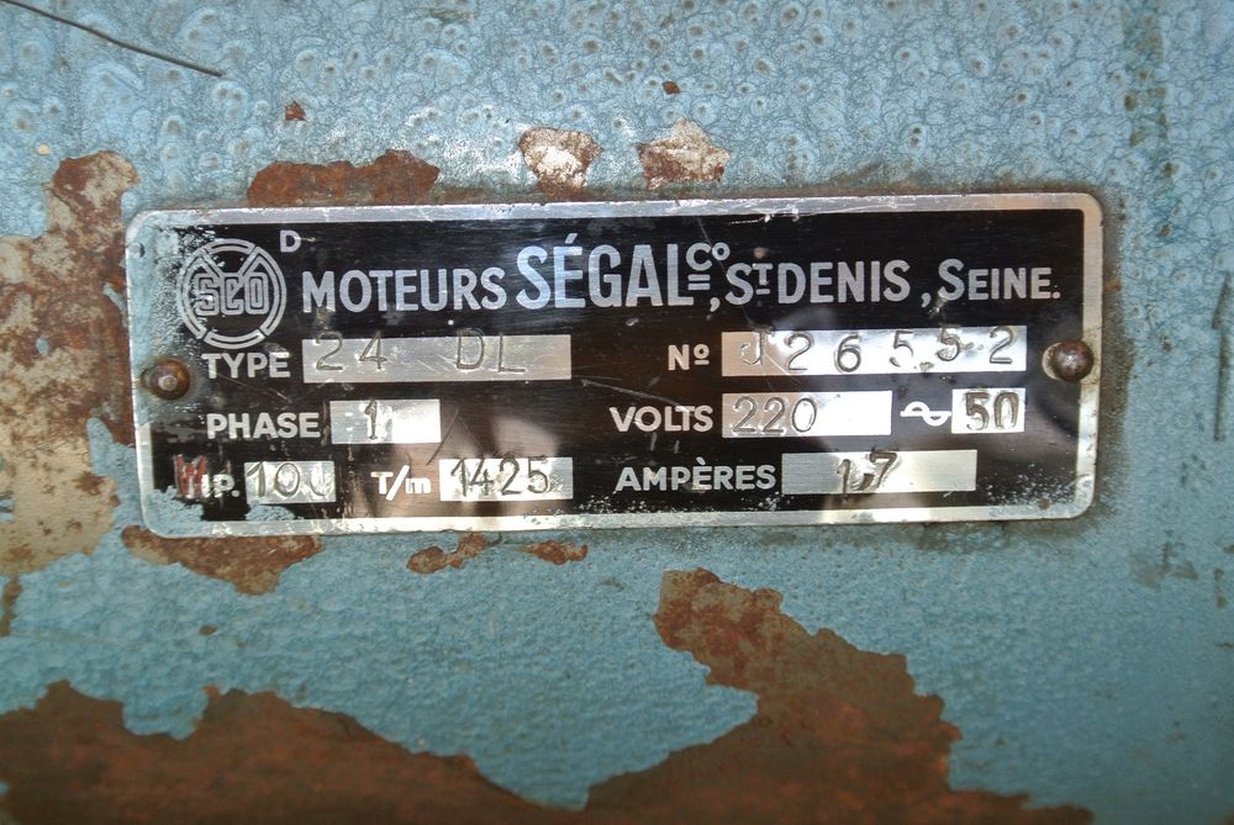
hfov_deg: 32.8
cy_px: 412
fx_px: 2093
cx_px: 617
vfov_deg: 22.3
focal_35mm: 61
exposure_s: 1/60
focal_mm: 22.7
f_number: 5.6
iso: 160
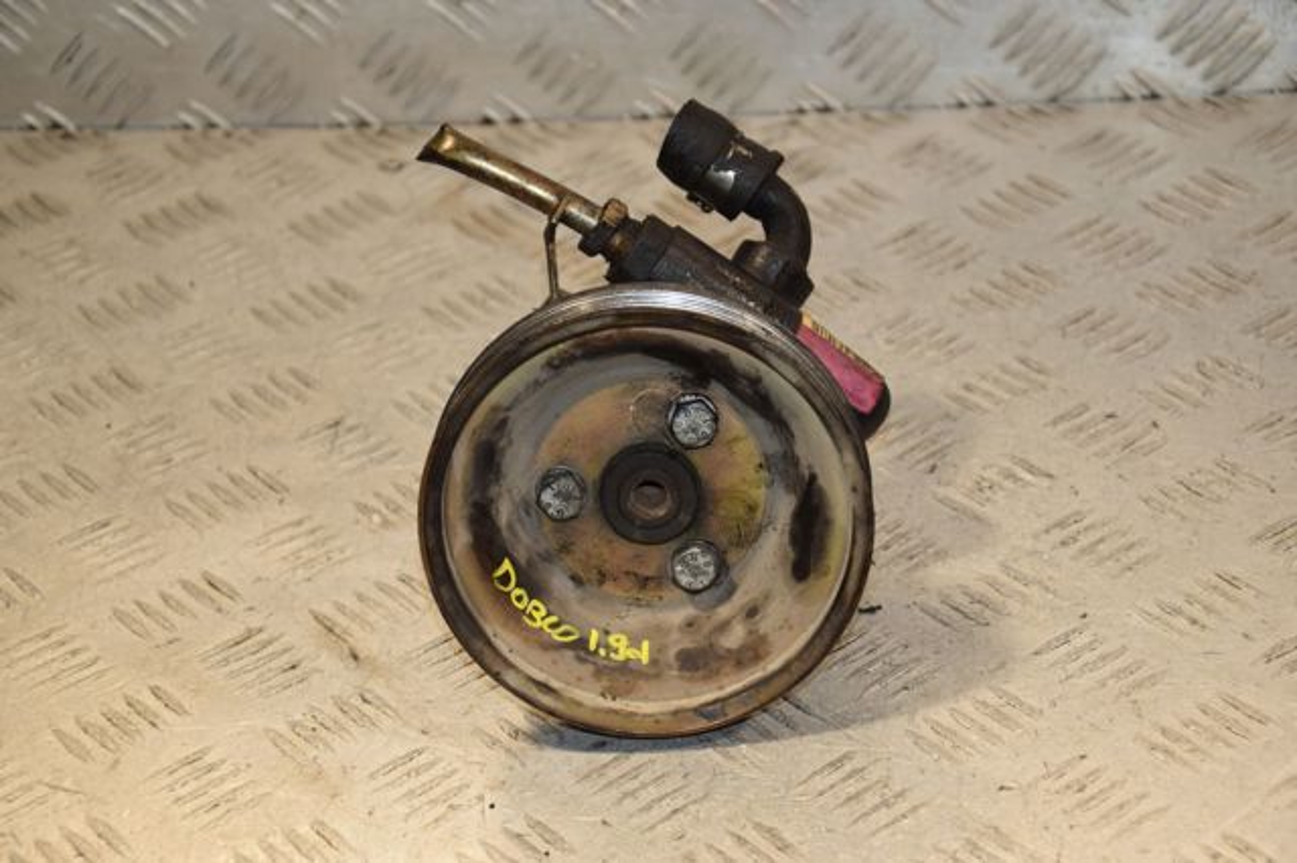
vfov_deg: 14.7
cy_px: 432
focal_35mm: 93
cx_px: 648
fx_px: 3349
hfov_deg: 21.9
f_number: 6.3
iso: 800
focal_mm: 62
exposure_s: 1/200
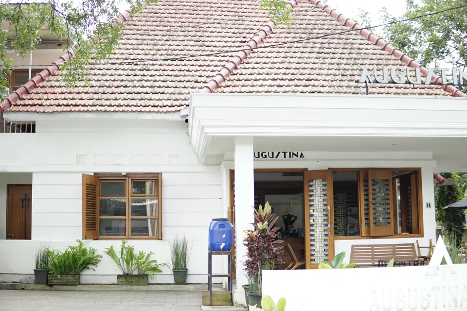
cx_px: 234
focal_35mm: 45
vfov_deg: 29.9
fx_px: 584
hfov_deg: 43.6
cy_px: 156
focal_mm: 30
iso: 160
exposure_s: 1/800
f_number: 1.4
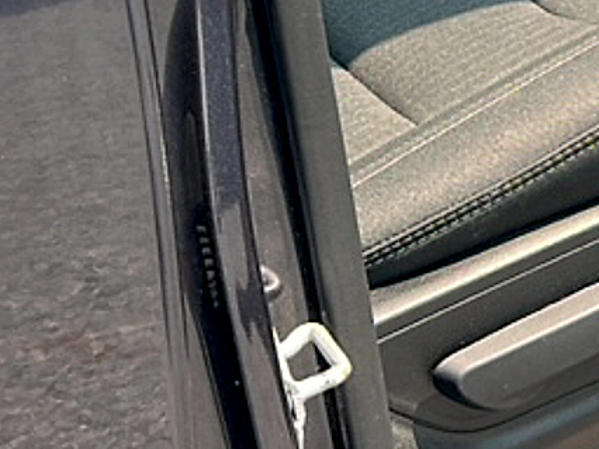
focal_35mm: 94
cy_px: -293
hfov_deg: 19.3
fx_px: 1626
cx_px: 783
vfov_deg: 14.3
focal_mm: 6.86
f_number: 1.78
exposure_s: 1/620
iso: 80
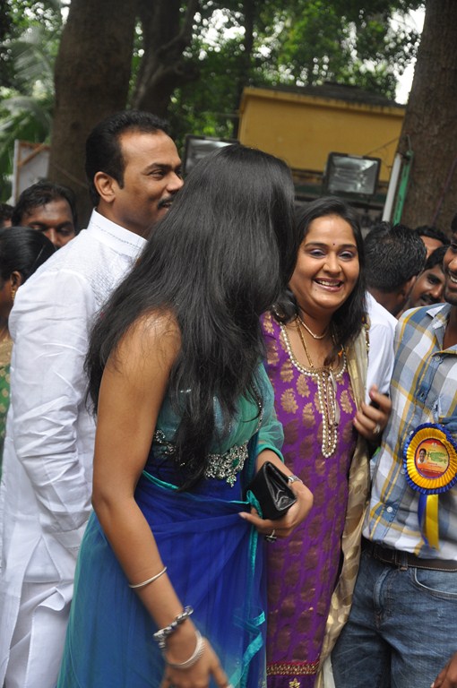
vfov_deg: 26.0
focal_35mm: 78
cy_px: 344
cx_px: 228
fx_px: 1489
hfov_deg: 17.4
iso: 400
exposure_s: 1/80
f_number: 5
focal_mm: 52
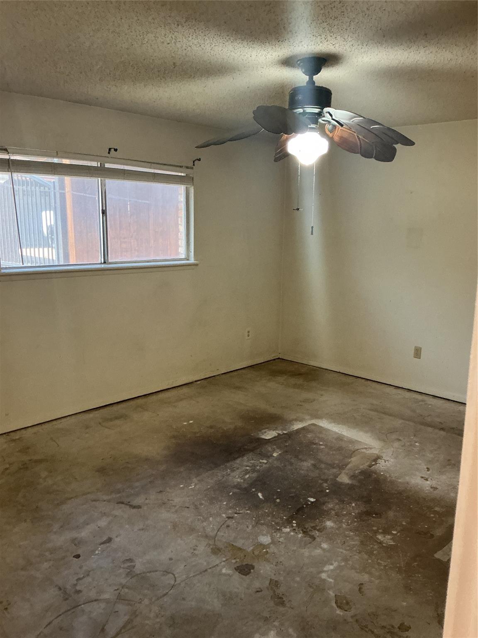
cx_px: 239
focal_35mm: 29
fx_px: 534
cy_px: 319
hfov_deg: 48.2
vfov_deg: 61.7
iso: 200
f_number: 1.8
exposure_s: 1/60
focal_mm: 3
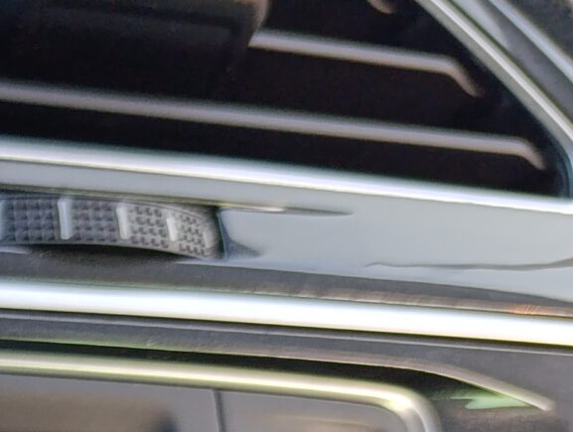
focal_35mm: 102
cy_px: 929
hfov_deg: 16.2
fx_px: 1692
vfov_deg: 12.4
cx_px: -453
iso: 250
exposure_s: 1/100
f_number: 1.6
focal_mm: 6.14
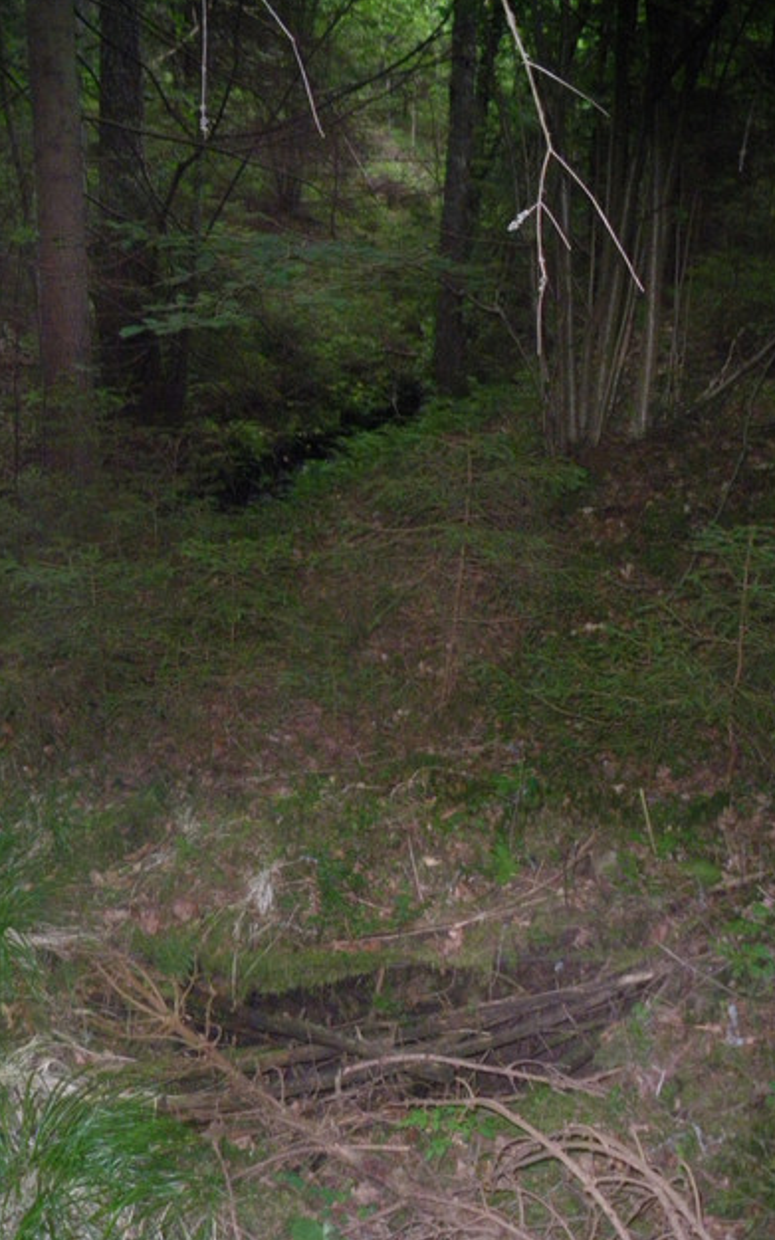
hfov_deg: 32.7
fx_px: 1319
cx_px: 341
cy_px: 622
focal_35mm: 39
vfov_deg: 50.4
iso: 800
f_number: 3.5
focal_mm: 6.3
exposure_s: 1/50
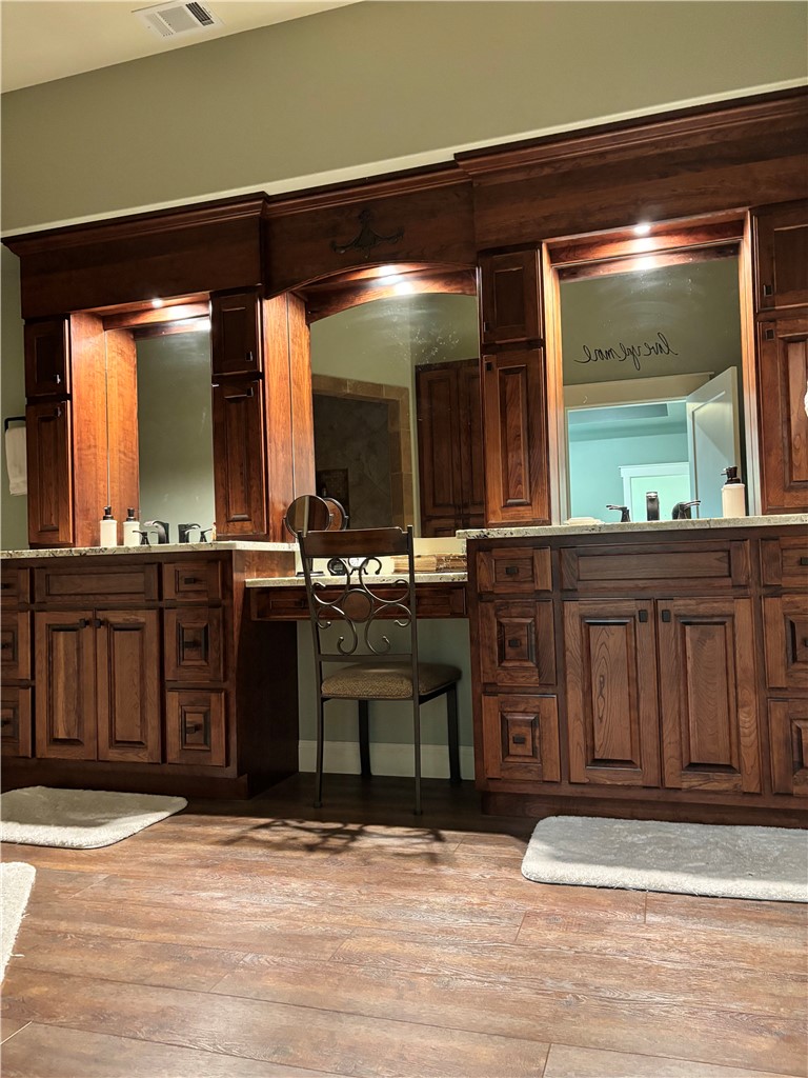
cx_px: 404
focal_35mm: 26
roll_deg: +1.6
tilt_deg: +1.7
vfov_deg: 67.3
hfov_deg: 53.1
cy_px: 539
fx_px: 809
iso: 500
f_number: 1.6
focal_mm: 5.96
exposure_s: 1/30
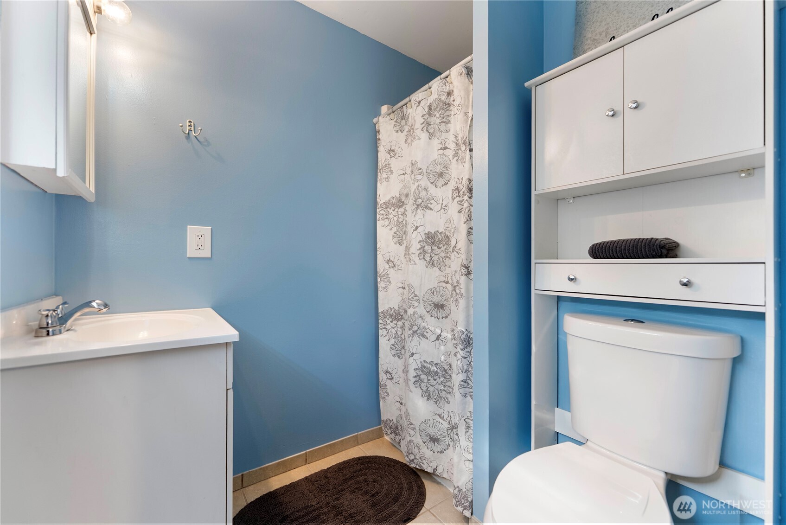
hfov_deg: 104.2
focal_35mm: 14
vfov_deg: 81.3
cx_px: 393
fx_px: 306
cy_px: 262
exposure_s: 1/15
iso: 400
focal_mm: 14
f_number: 2.8
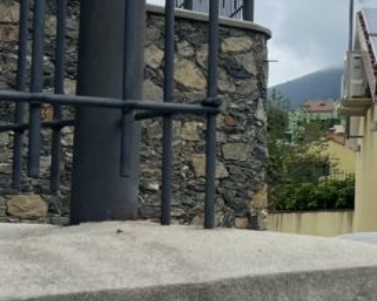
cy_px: 73
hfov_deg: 16.7
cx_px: 685
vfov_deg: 16.1
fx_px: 1060
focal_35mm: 95
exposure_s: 1/2994
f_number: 1.5
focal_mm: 5.7
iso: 50
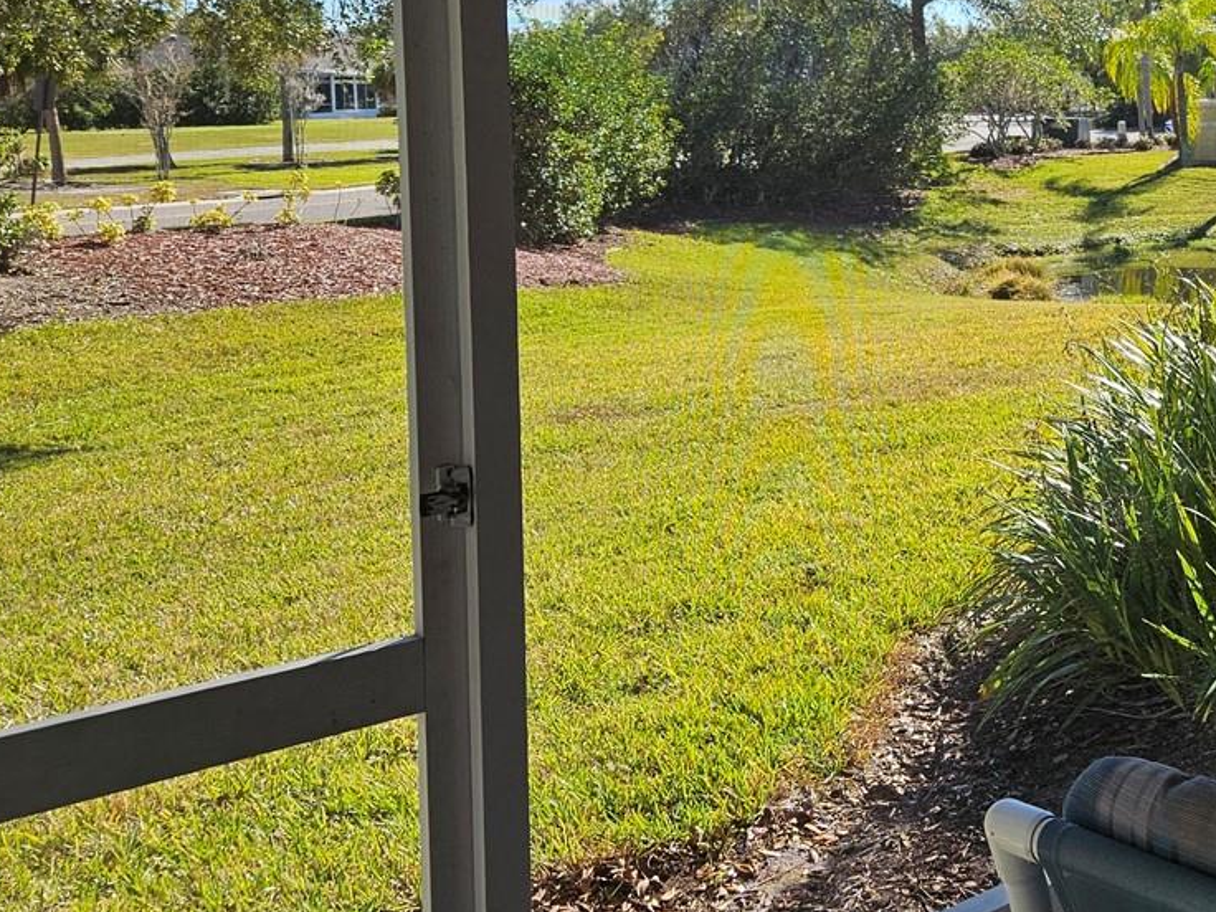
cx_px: 1062
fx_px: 1756
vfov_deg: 28.6
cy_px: 216
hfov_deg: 36.2
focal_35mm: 50
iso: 40
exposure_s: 1/1321
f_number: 1.8
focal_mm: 5.4
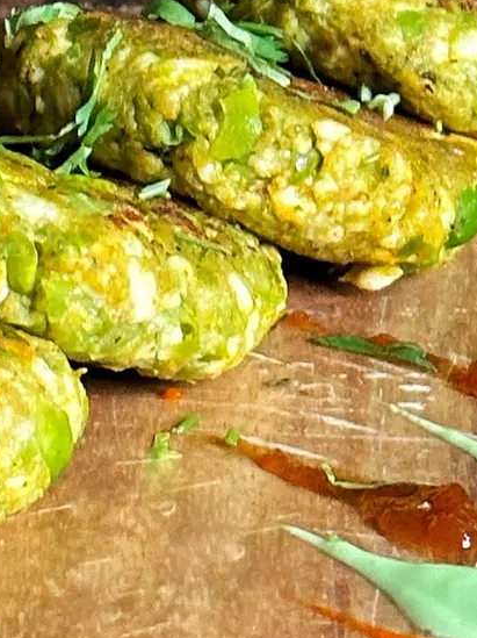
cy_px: -249
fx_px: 4120
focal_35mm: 224
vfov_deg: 8.7
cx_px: -35
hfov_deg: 6.6
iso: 200
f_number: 1.78
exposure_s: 1/33
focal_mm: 6.86
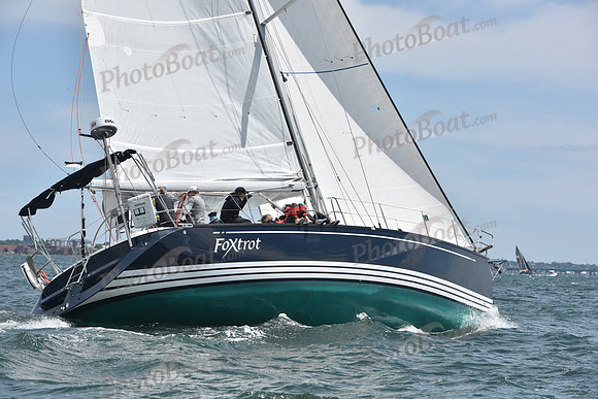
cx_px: 299
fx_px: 1927
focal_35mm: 116
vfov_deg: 11.8
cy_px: 200
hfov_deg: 17.6
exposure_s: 1/1250
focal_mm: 116
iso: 250
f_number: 8
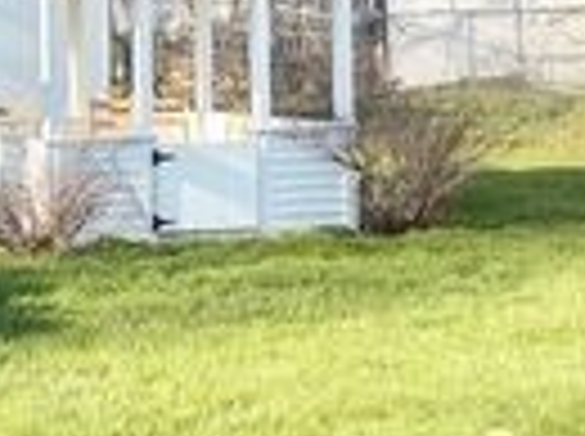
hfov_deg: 17.7
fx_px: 1856
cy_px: 106
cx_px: 86
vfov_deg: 13.4
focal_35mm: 110
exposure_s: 1/3279
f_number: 1.78
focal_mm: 6.76
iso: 100
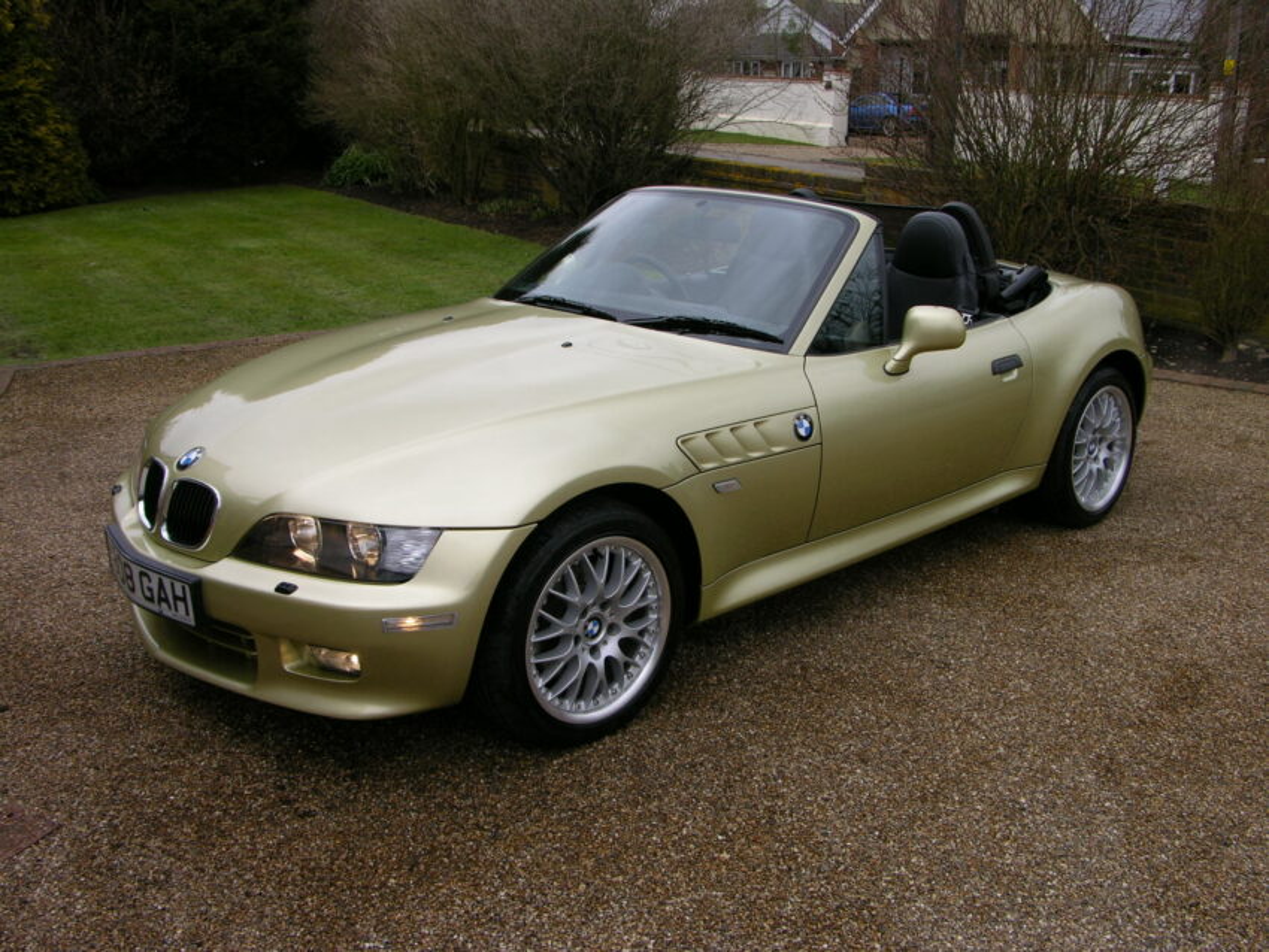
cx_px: 634
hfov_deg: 52.6
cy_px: 476
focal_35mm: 35
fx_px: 1283
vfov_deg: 40.7
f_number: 4.5
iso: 50
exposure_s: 1/128
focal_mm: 8.9
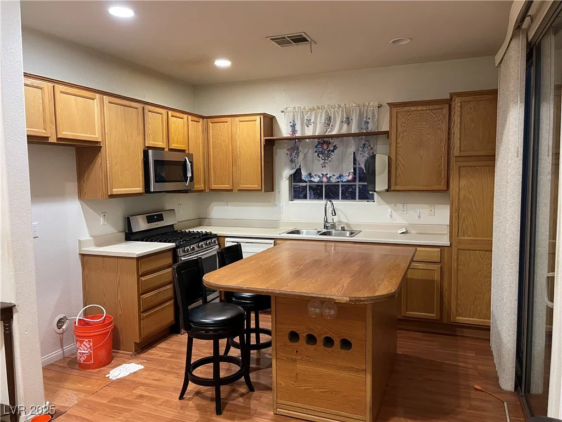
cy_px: 211
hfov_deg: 69.4
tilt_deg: -5.6
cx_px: 281
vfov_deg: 54.9
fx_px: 406
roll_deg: -0.7
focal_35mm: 25
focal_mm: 5.1
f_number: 1.6
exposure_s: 1/40
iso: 500
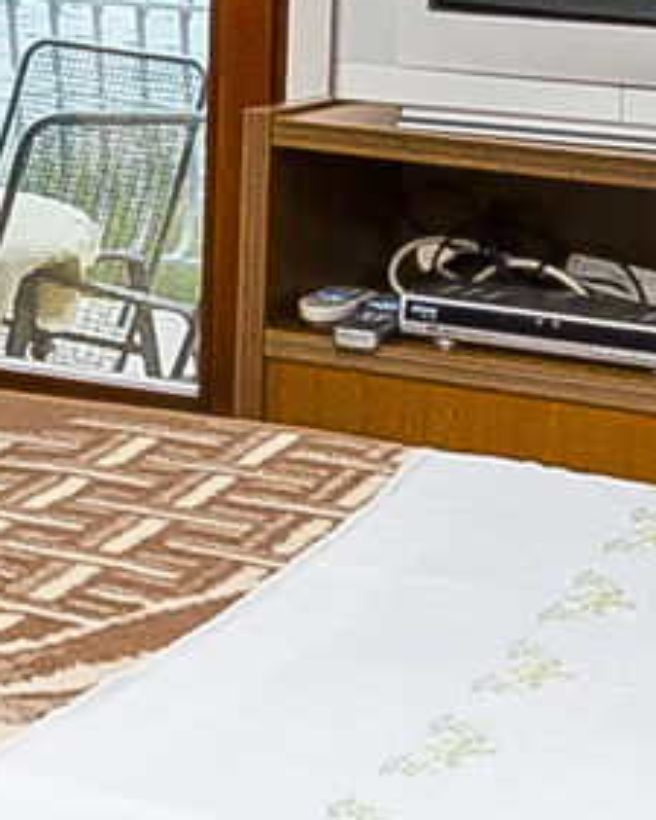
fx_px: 3396
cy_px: -229
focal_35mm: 140
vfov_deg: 13.3
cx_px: -927
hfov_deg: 9.7
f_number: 8
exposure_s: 1/250
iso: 250
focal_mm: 10
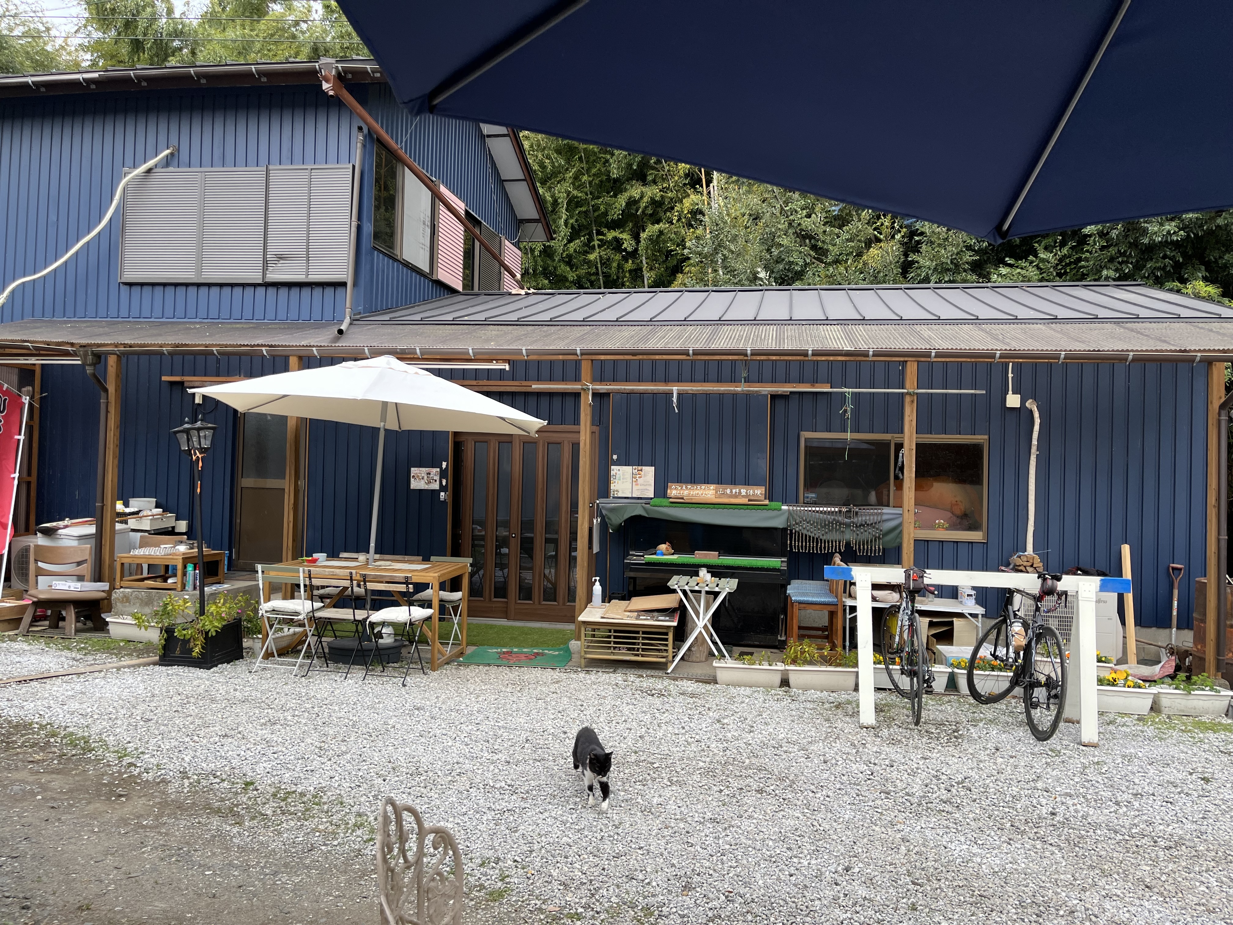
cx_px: 616
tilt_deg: +1.0
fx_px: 926
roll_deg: -1.3
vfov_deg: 53.1
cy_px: 462
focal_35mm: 26
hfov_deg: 67.3
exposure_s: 1/742
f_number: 1.6
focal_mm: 5.1
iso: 50
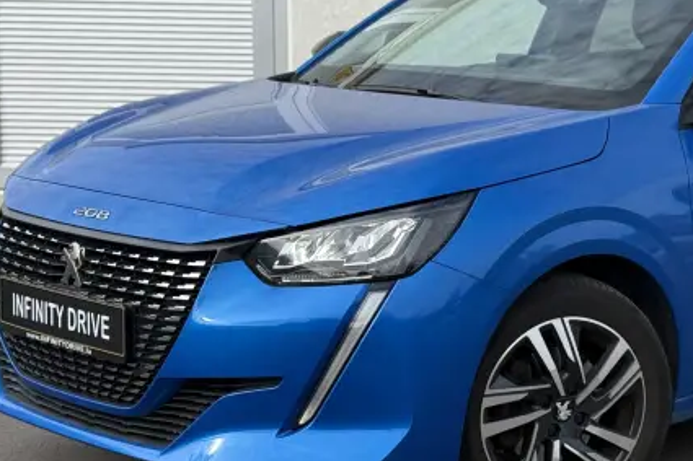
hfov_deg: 21.3
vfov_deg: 14.5
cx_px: 584
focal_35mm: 94
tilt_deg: -8.6
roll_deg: -0.7
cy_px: 226
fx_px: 1809
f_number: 1.78
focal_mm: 6.76
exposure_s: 1/3096
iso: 80
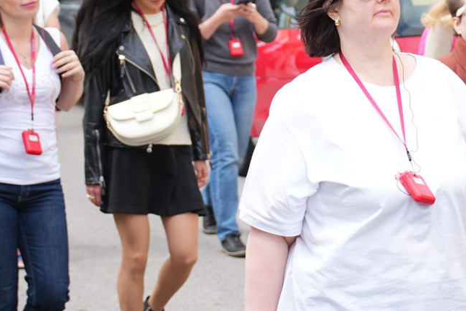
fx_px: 1799
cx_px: 437
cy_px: 74
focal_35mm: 139
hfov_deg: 14.6
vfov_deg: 9.8
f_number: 2.8
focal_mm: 35
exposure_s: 1/500
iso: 100
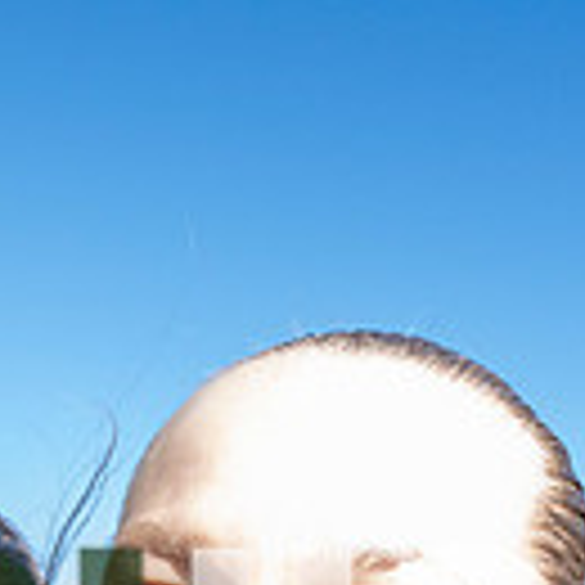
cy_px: 758
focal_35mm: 53
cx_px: 216
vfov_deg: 27.1
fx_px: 1013
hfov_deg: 32.0
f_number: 5
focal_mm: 14
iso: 1250
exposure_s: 1/2000
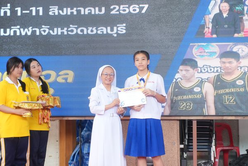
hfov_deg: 27.0
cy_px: 83
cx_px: 124
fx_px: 517
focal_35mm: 75
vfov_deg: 18.2
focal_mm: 50
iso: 1600
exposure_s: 1/100
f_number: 5.6
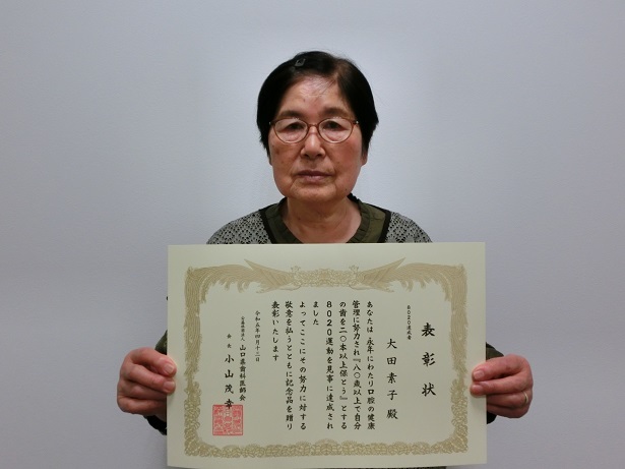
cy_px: 234
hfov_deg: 60.0
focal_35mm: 30
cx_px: 312
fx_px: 542
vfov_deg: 46.8
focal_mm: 5.3
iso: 160
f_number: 3.7
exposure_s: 1/125
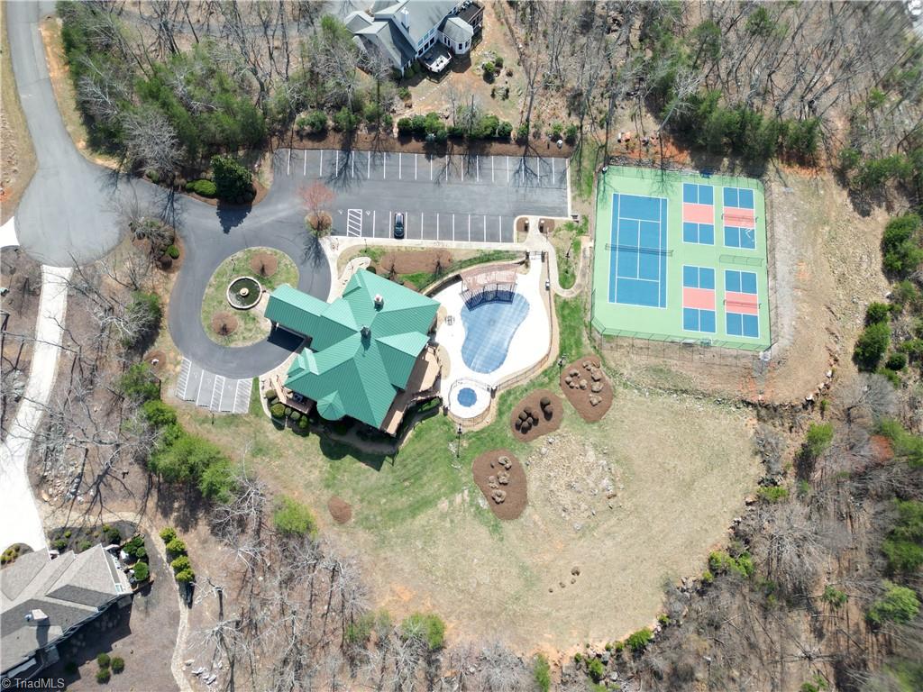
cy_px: 346
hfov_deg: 71.6
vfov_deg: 56.8
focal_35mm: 24
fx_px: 640
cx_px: 462
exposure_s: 1/1500
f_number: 1.7
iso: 120
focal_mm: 6.72
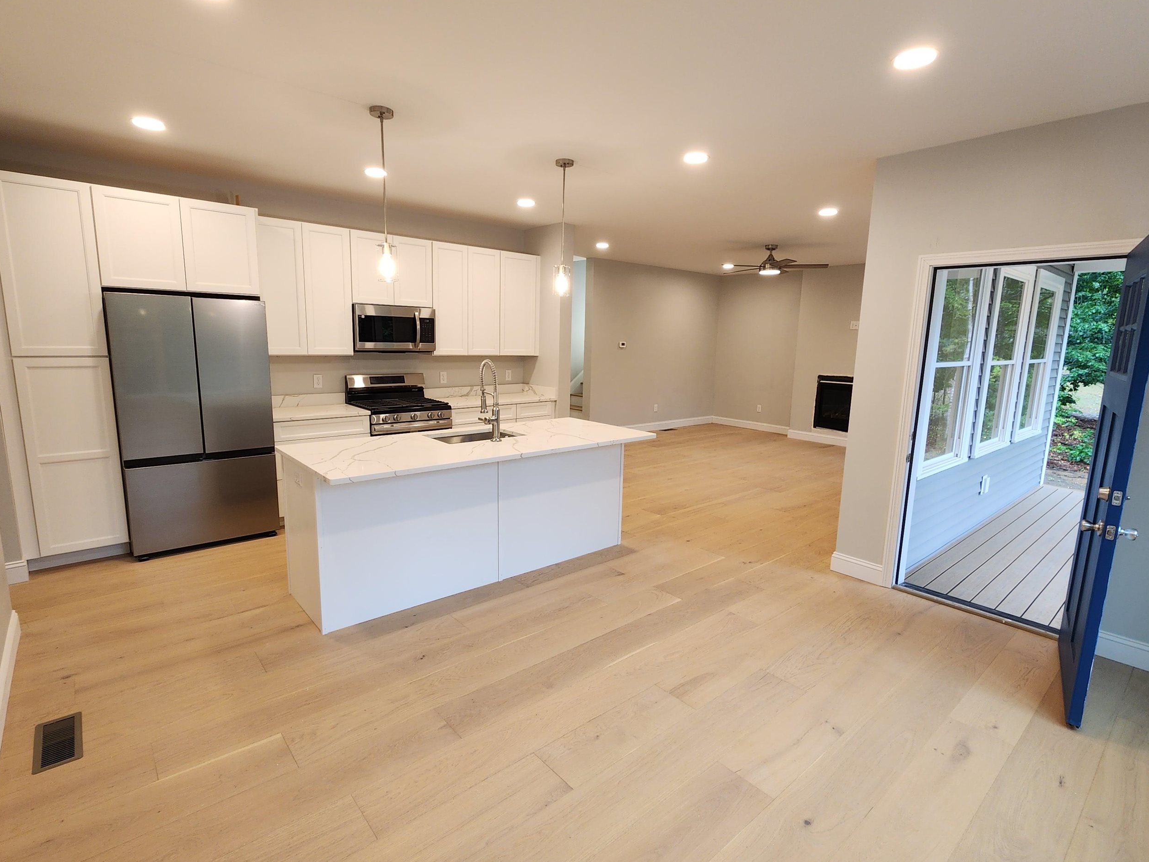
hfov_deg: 94.5
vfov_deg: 78.1
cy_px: 437
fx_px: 531
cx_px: 580
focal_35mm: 16
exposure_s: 1/60
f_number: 2.2
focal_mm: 2.2
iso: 160
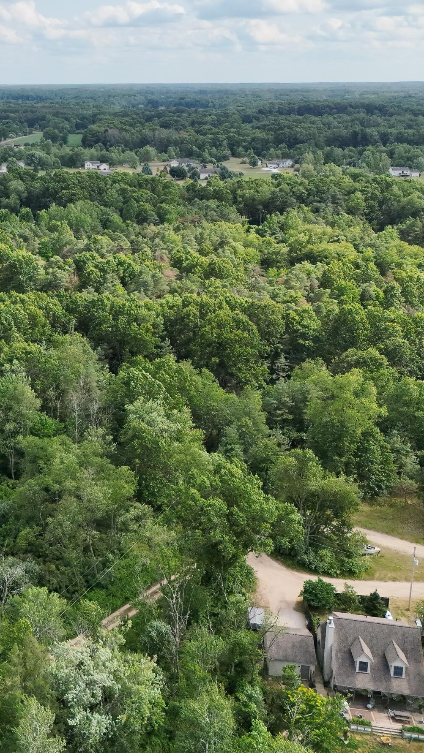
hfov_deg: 25.2
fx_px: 879
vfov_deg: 46.0
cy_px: 282
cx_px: -38
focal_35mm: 44
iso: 220
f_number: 1.7
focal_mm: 6.72
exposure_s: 1/3200
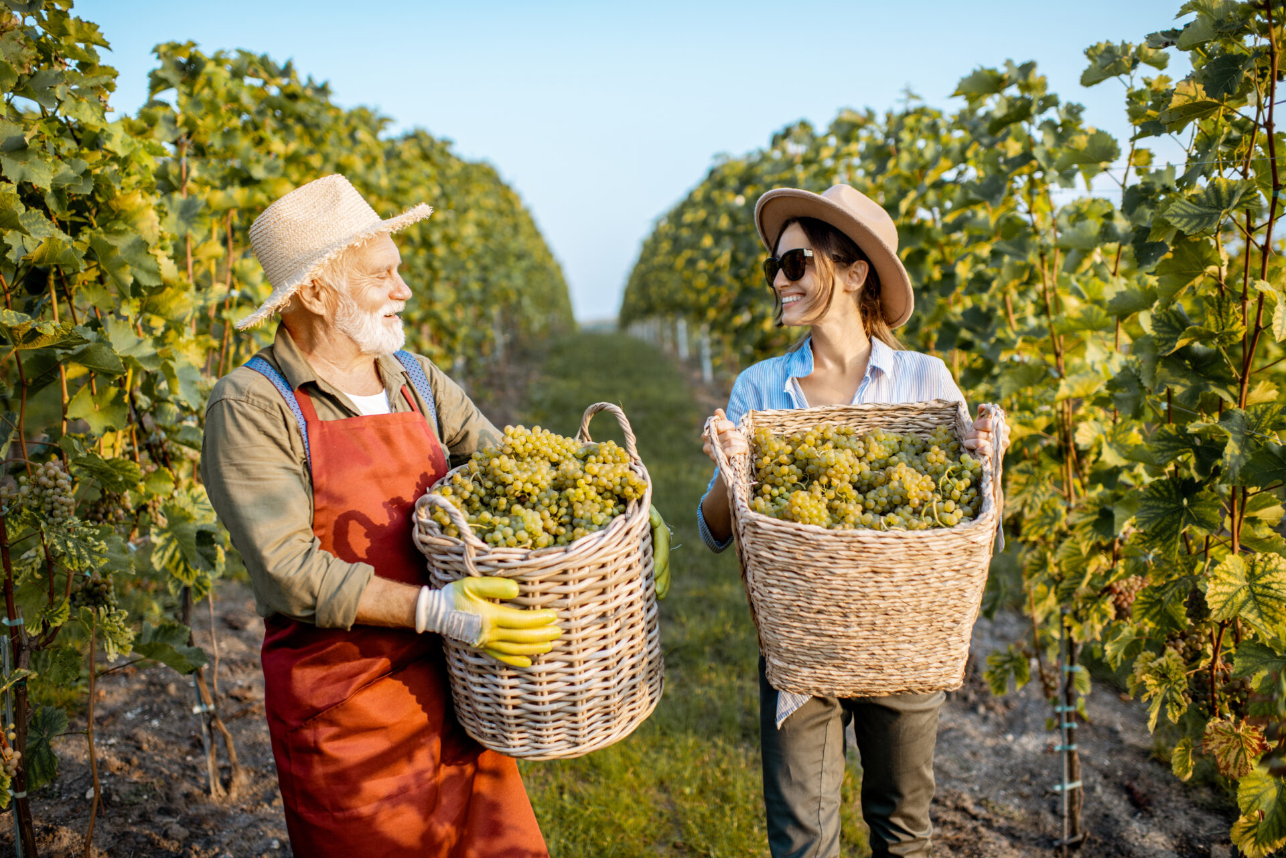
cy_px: 429
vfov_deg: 37.9
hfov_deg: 54.4
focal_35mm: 35
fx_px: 1250
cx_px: 643
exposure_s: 1/1600
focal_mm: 35
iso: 250
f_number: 2
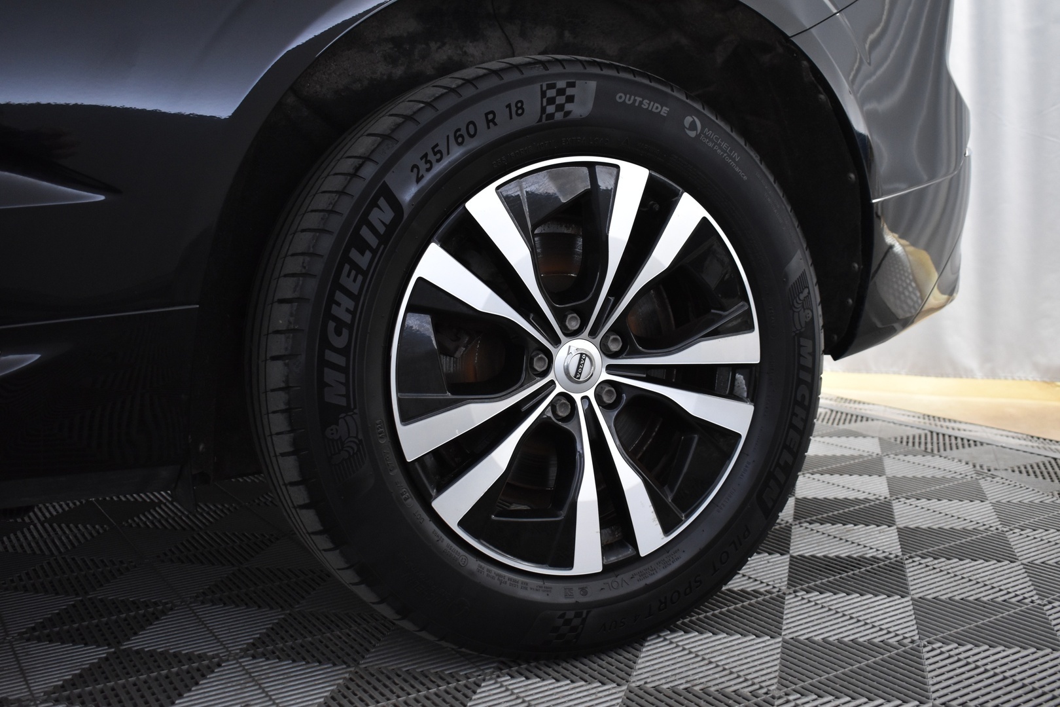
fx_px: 1148
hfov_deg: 49.6
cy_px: 354
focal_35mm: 39
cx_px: 530
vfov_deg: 34.2
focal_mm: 26
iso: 1250
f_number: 4
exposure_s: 1/40
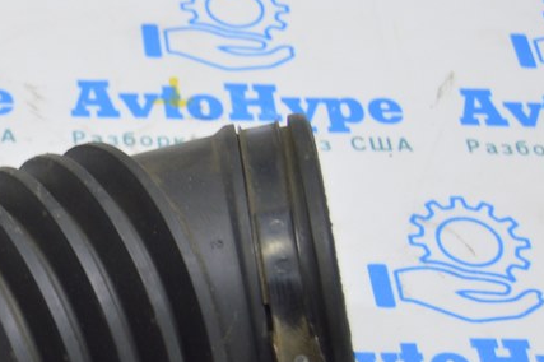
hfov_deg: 18.2
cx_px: -75
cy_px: 300
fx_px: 1631
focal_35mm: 108
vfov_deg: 12.6
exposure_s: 1/20
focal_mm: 30
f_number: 5.6
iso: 400
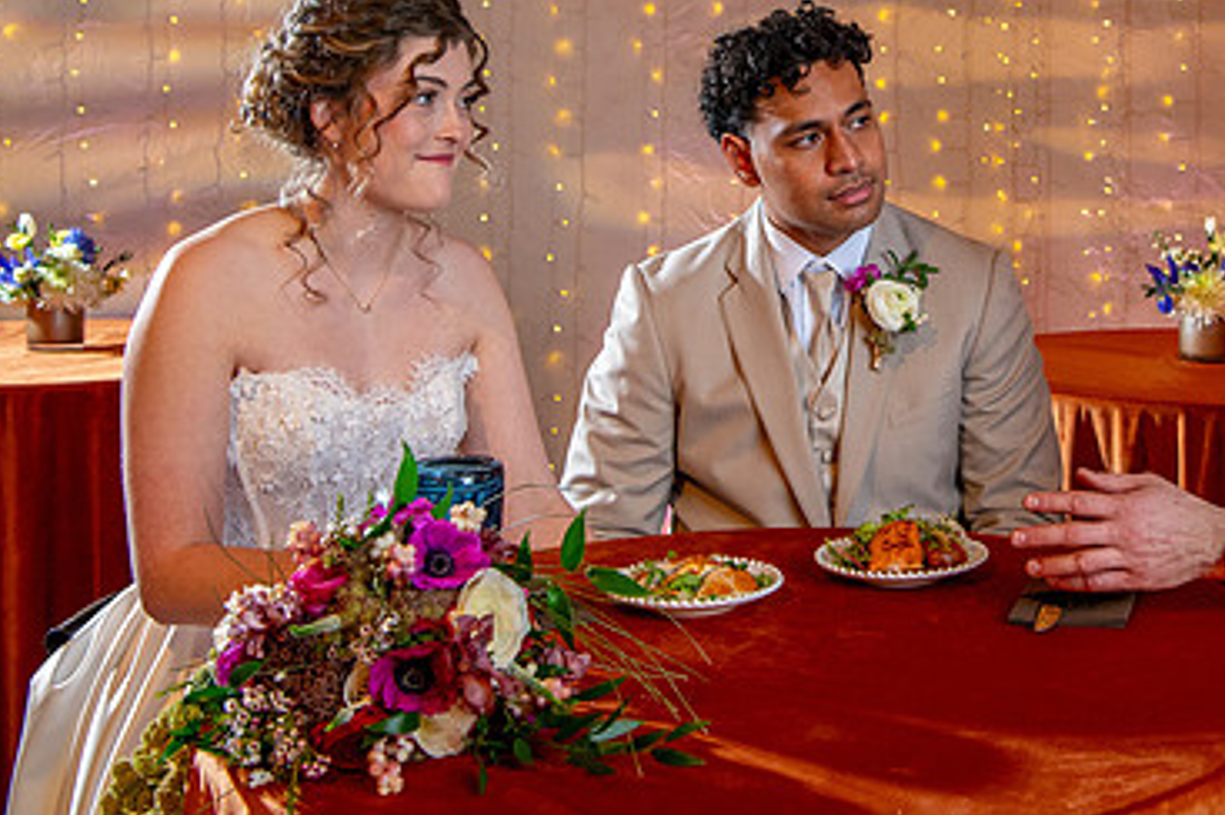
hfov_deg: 34.4
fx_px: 1938
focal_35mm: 57
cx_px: 897
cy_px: 156
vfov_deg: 23.4
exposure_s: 1/125
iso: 2000
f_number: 5
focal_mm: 31
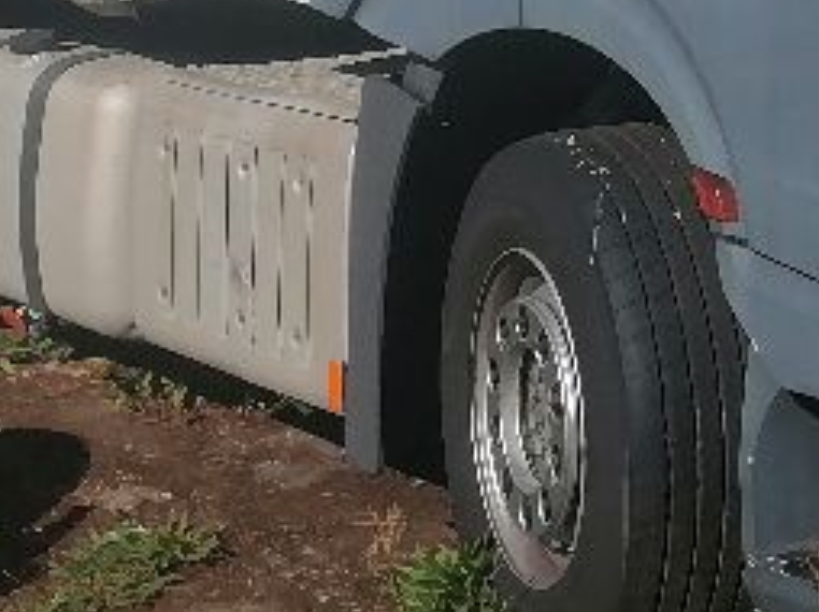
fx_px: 2482
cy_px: -361
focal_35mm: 105
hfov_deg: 17.8
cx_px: 980
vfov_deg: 13.1
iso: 50
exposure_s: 1/3257
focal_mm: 4.25
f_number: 1.8
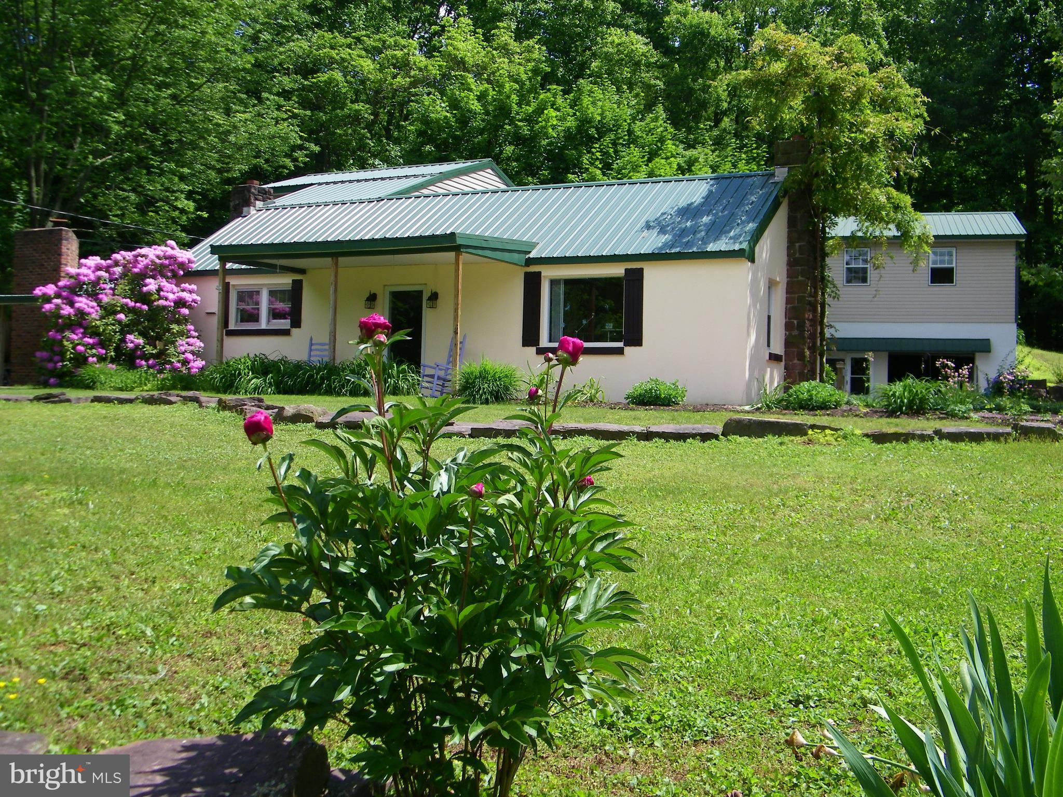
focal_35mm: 38
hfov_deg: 49.0
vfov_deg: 37.7
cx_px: 532
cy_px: 398
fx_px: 1167
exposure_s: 1/160
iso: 80
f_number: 7.4
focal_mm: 6.8
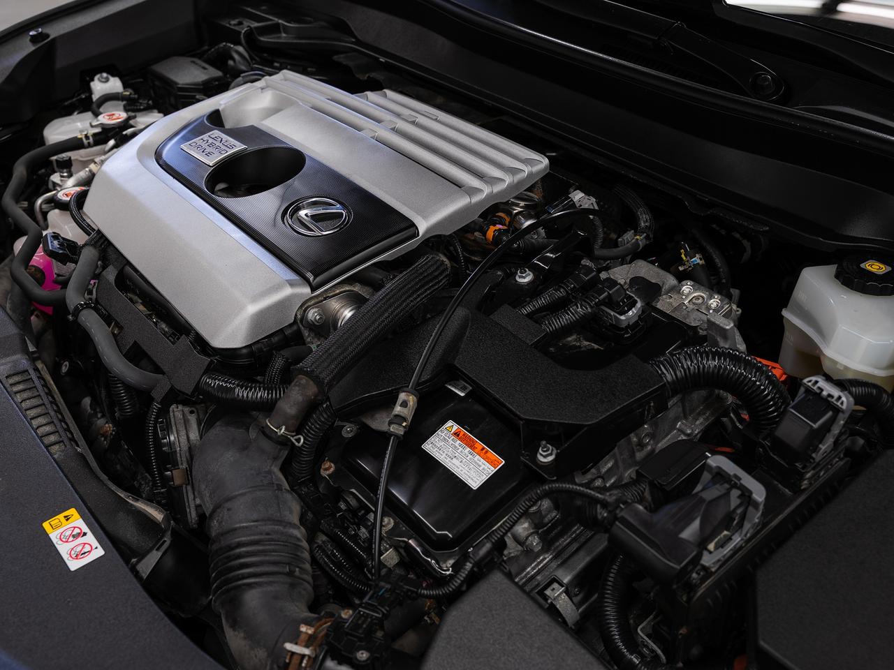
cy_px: 368
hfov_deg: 49.0
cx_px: 448
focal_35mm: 38
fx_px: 982
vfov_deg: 37.7
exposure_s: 1/6
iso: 100
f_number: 5.6
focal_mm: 32
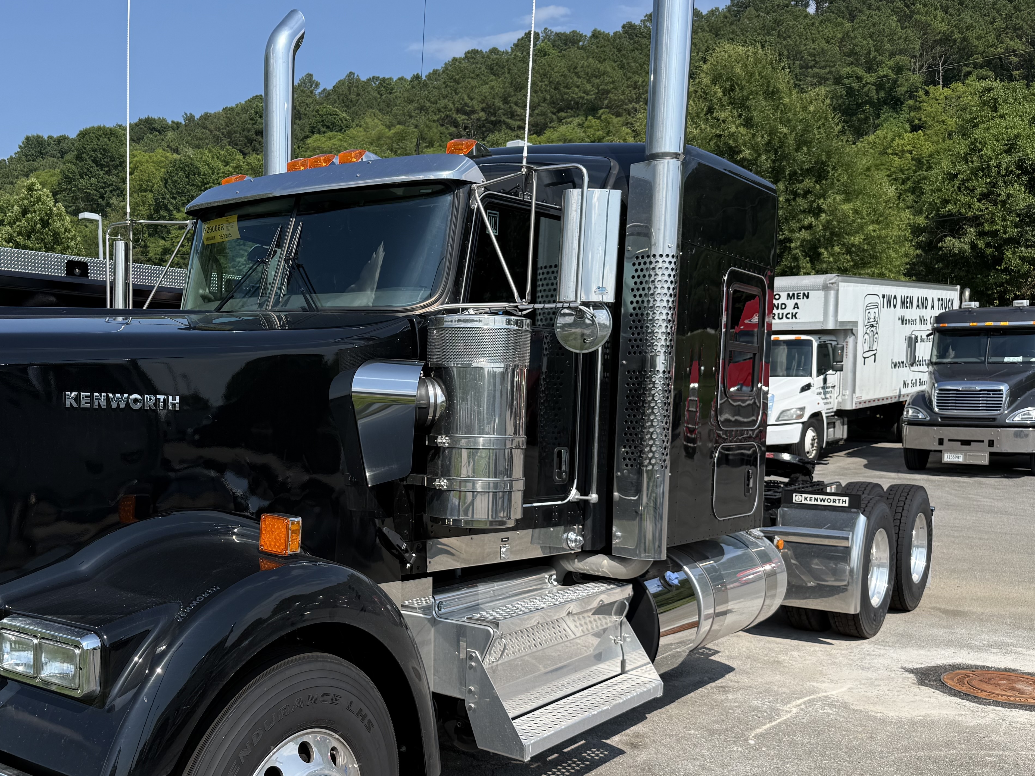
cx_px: 342
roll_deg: -0.1
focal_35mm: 36
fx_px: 1076
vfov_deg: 39.5
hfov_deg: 50.4
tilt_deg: -4.0
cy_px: 464
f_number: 1.78
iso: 80
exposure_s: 1/3584
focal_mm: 6.76
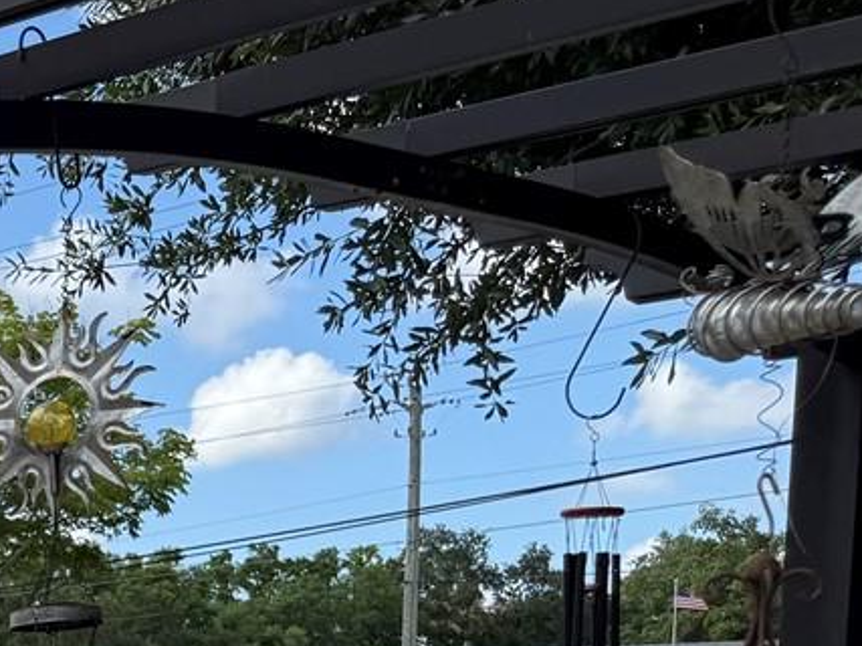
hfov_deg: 17.4
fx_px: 2241
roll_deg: -0.9
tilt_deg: -3.6
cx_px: -729
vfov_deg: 15.4
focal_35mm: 90
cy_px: 908
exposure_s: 1/3759
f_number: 1.78
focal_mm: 6.76
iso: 80
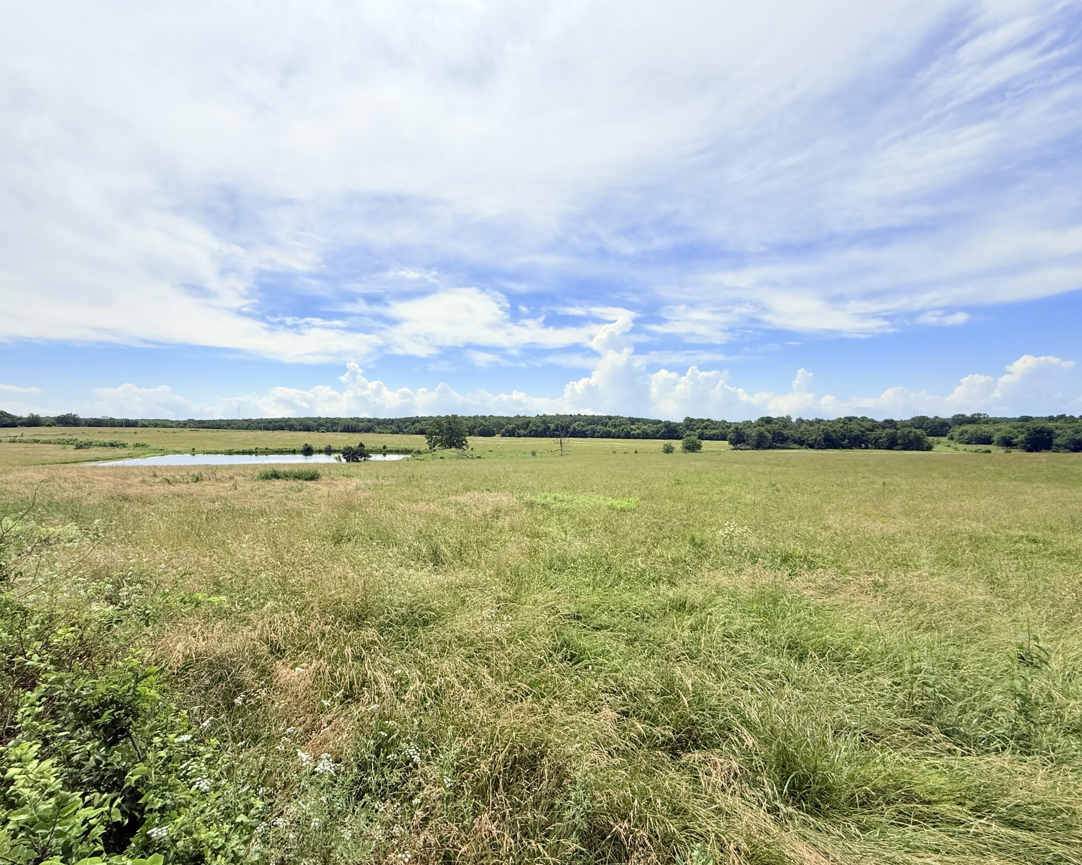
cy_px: 438
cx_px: 504
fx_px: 480
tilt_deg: -1.0
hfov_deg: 96.6
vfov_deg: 84.0
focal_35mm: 15
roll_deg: +0.3
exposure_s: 1/4762
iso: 50
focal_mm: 2.22
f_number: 2.2
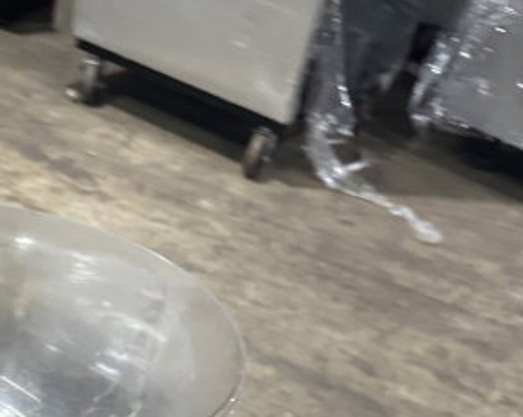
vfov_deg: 19.3
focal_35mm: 65
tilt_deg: -32.0
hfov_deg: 28.4
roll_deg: -11.0
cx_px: 87
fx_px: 1005
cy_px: 692
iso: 320
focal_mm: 6.86
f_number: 1.78
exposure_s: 1/60
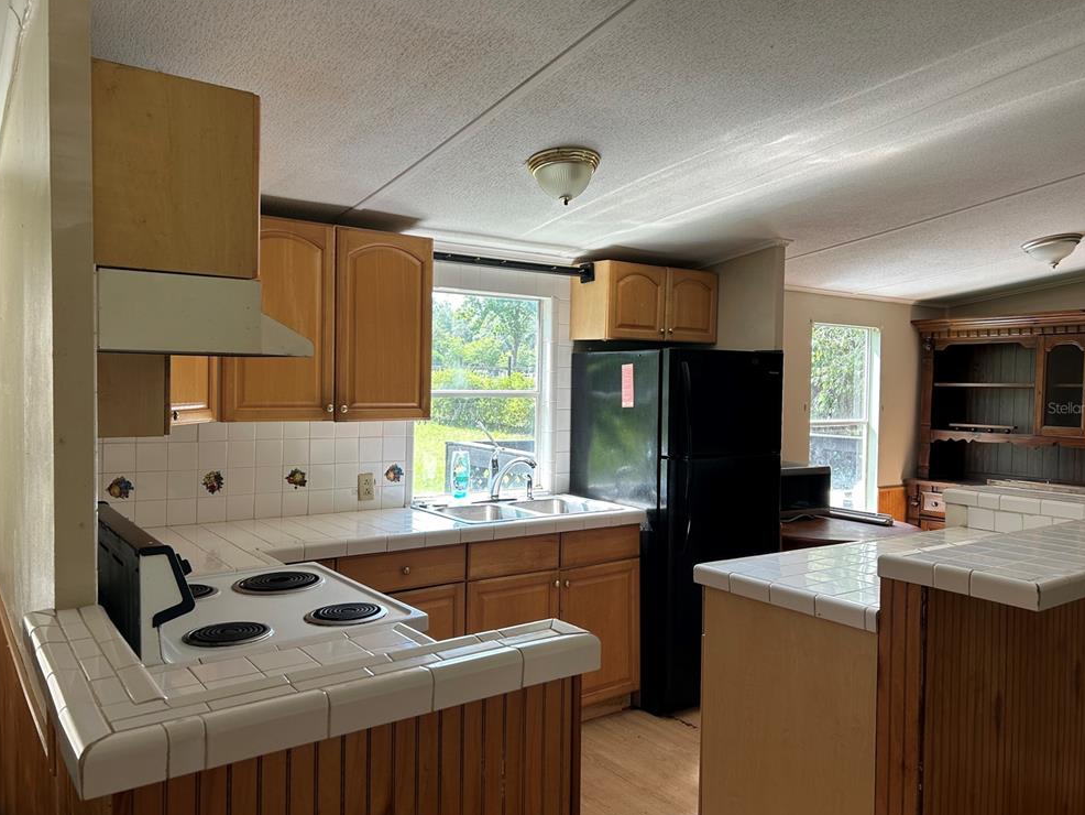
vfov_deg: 51.4
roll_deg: -0.5
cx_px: 551
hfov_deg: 65.3
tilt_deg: -0.9
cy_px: 408
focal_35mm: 27
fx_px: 846
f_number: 1.5
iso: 40
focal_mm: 5.7
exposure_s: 1/152
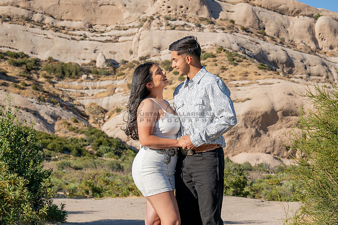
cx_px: 169
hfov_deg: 28.8
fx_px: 657
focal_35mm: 70
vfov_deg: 19.5
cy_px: 112
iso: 200
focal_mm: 70
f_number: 9
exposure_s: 1/400
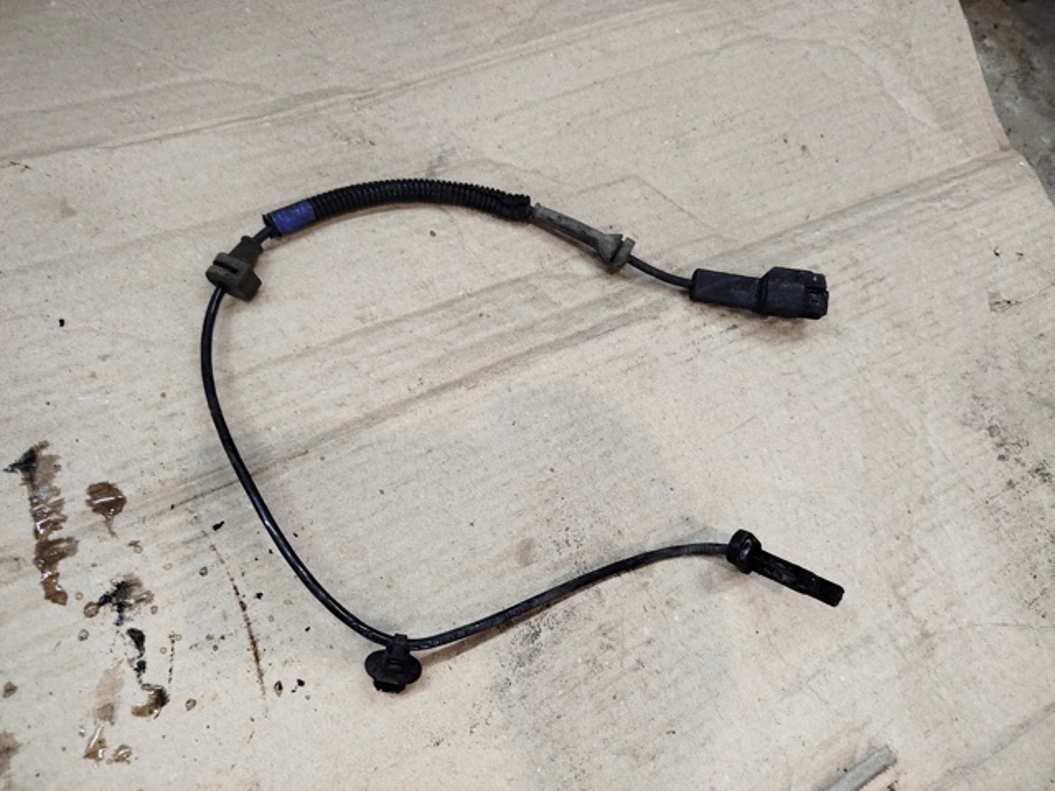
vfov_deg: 56.8
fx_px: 731
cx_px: 528
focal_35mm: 24
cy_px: 396
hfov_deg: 71.6
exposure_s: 1/33
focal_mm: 5.31
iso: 320
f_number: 1.7
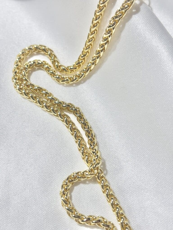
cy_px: 115
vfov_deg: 36.8
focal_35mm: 52
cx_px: 86
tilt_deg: -61.5
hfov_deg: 28.0
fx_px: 347
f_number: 1.6
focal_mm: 5.96
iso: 32
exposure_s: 1/349
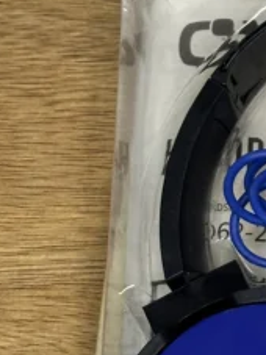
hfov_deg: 8.5
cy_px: 283
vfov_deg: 11.7
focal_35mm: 169
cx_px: 458
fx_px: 1733
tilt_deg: -70.0
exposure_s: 1/50
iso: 200
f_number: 1.78
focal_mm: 6.86
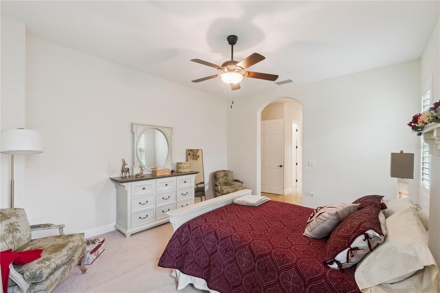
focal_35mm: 15
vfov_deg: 77.3
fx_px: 183
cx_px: 220
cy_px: 146
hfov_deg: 100.4
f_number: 8
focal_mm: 10
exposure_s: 1/10
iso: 400
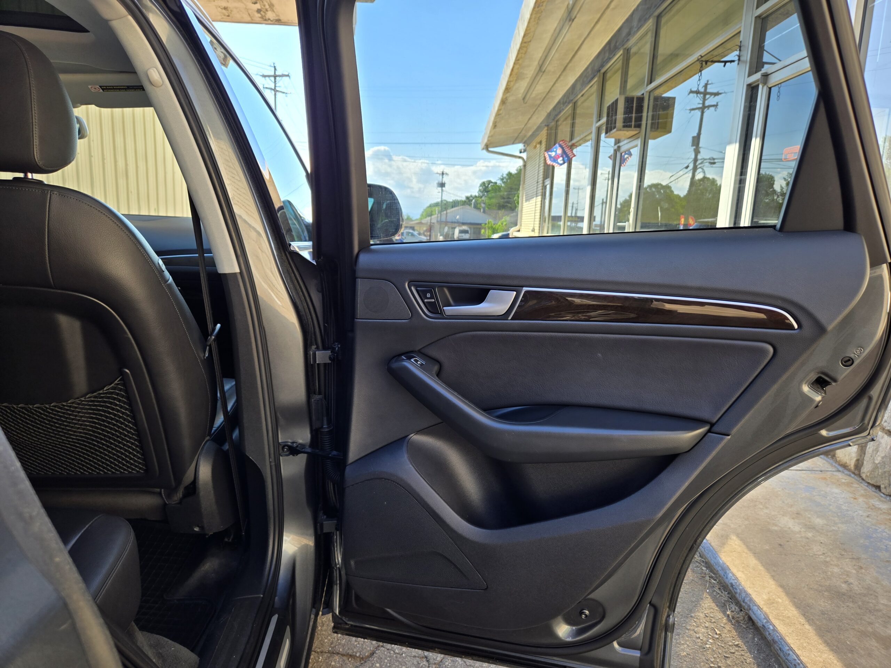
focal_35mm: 23
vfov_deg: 58.9
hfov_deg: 73.9
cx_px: 446
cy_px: 334
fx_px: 592
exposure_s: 1/264
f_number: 1.8
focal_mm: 5.4
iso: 25
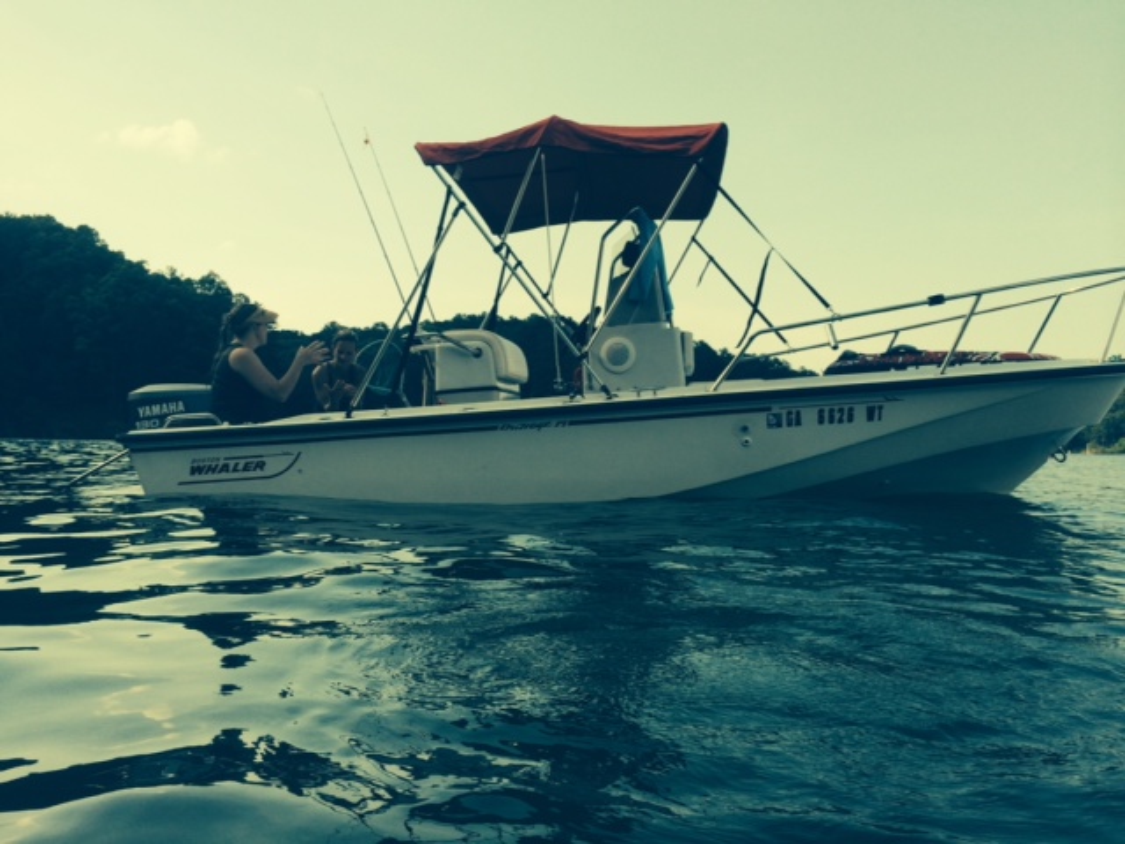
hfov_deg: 60.0
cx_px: 562
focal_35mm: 30
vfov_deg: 46.8
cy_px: 422
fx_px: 975
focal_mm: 4.12
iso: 32
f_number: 2.2
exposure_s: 1/1642
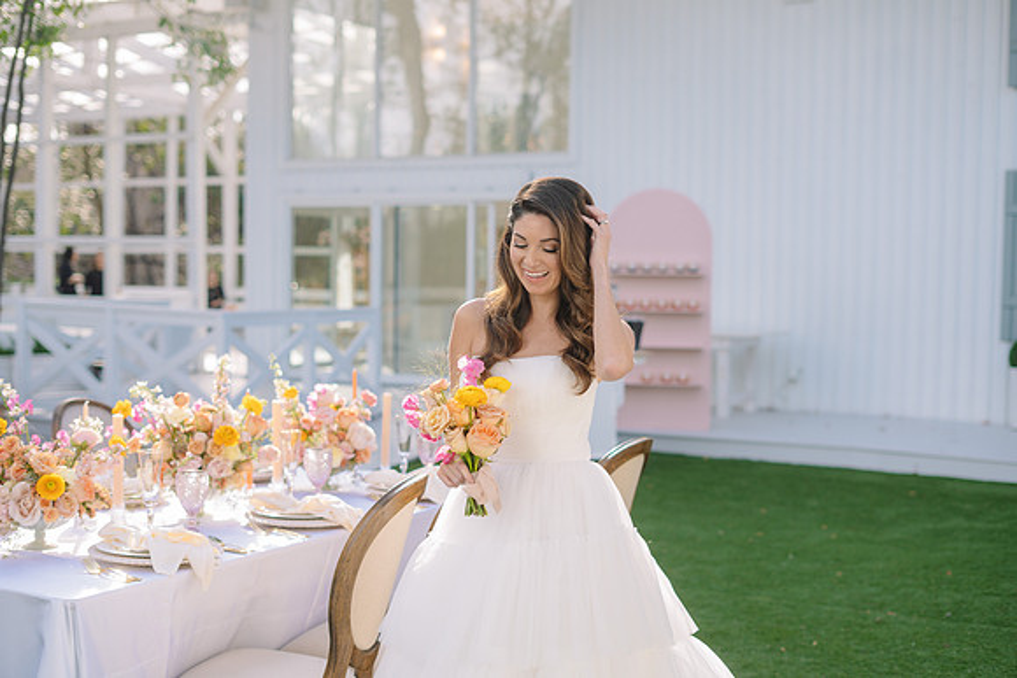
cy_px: 339
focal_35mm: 50
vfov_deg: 27.0
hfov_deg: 39.6
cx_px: 508
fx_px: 1413
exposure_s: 1/200
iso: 50
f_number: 2.5
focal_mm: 50
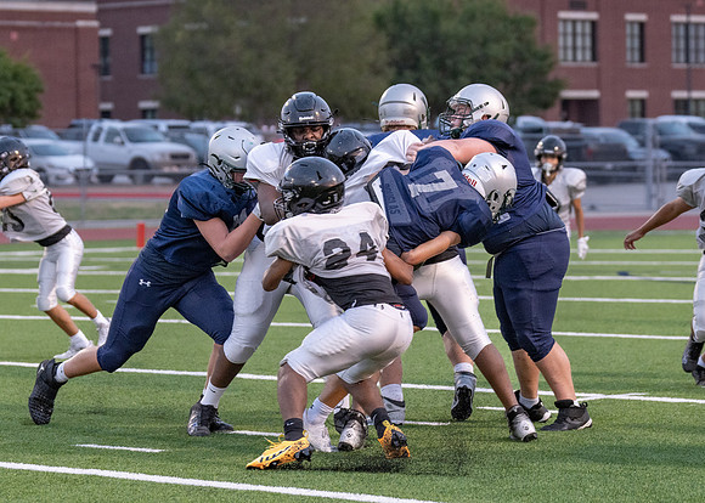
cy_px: 236
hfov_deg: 12.4
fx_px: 3233
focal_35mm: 161
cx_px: 373
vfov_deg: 8.9
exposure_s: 1/1000
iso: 2000
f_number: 2.8
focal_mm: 88
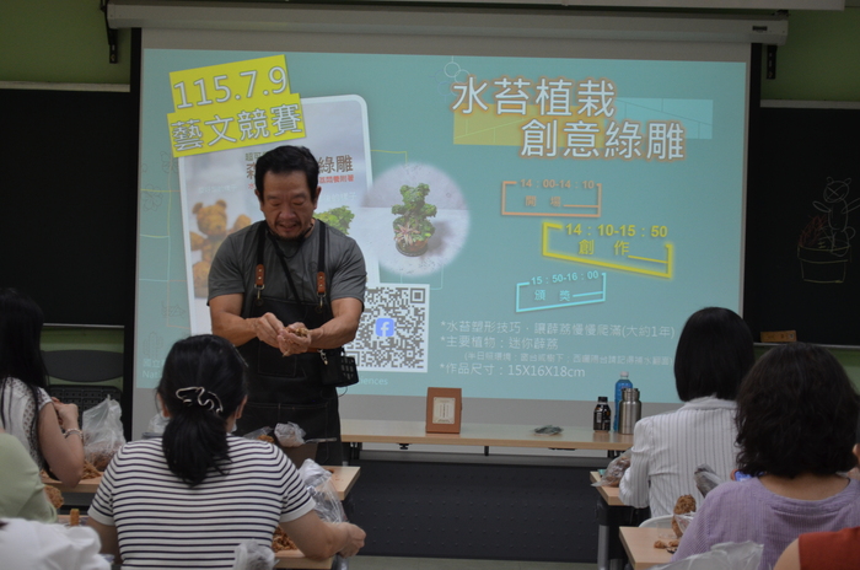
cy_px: 285
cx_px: 430
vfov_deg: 16.5
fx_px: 1967
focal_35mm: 82
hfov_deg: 24.7
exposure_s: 1/125
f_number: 5.6
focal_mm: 55
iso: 800
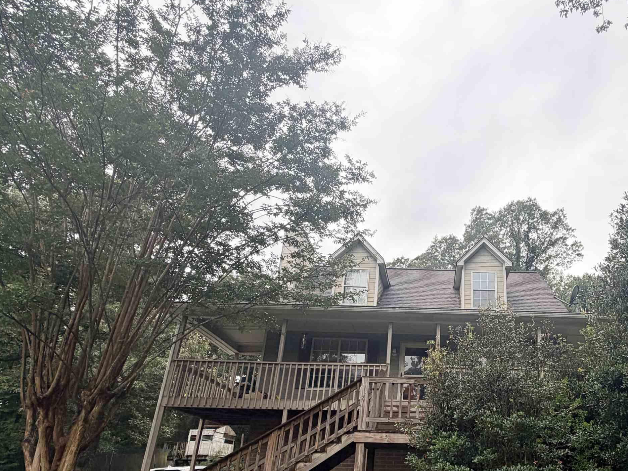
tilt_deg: +18.7
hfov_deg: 70.4
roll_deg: -0.7
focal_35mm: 23
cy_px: 340
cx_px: 448
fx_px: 417
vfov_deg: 56.6
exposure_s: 1/286
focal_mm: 2.22
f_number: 2.2
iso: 50
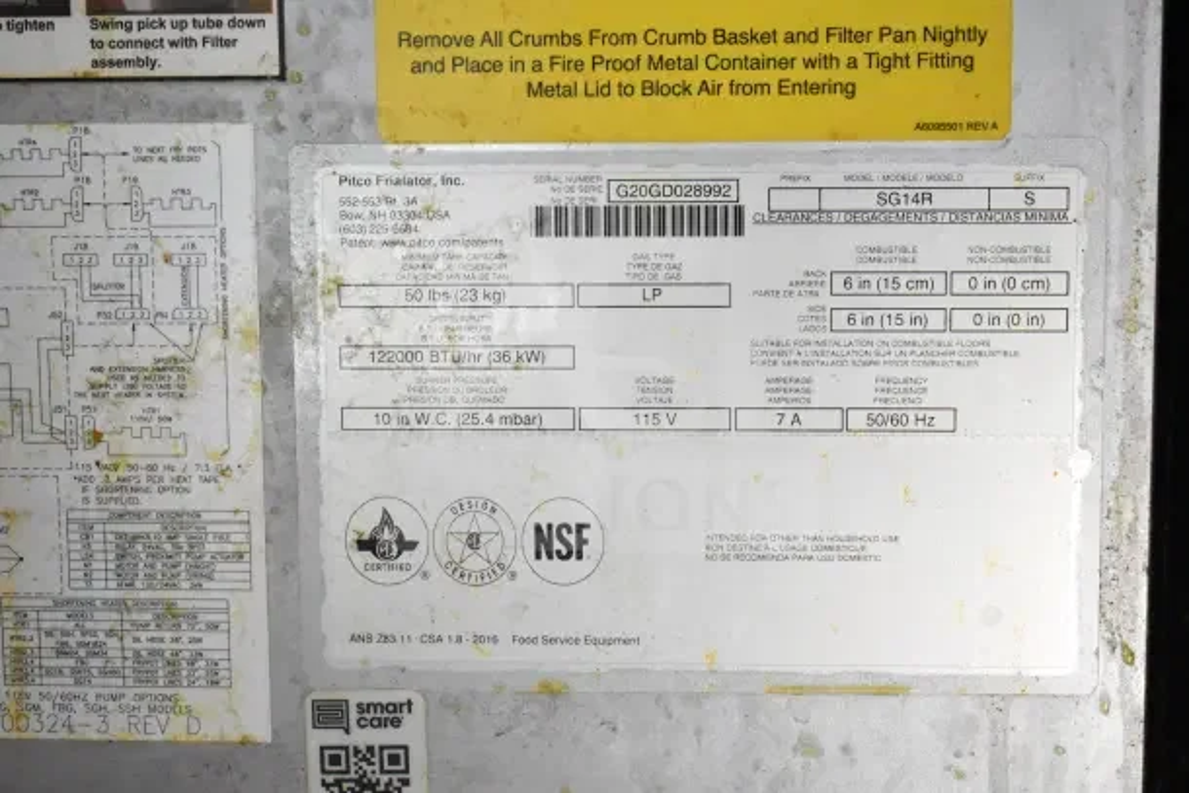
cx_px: 594
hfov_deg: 28.1
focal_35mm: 72
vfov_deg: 18.9
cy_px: 396
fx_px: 2378
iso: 6400
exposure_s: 1/125
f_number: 5.3
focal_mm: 48
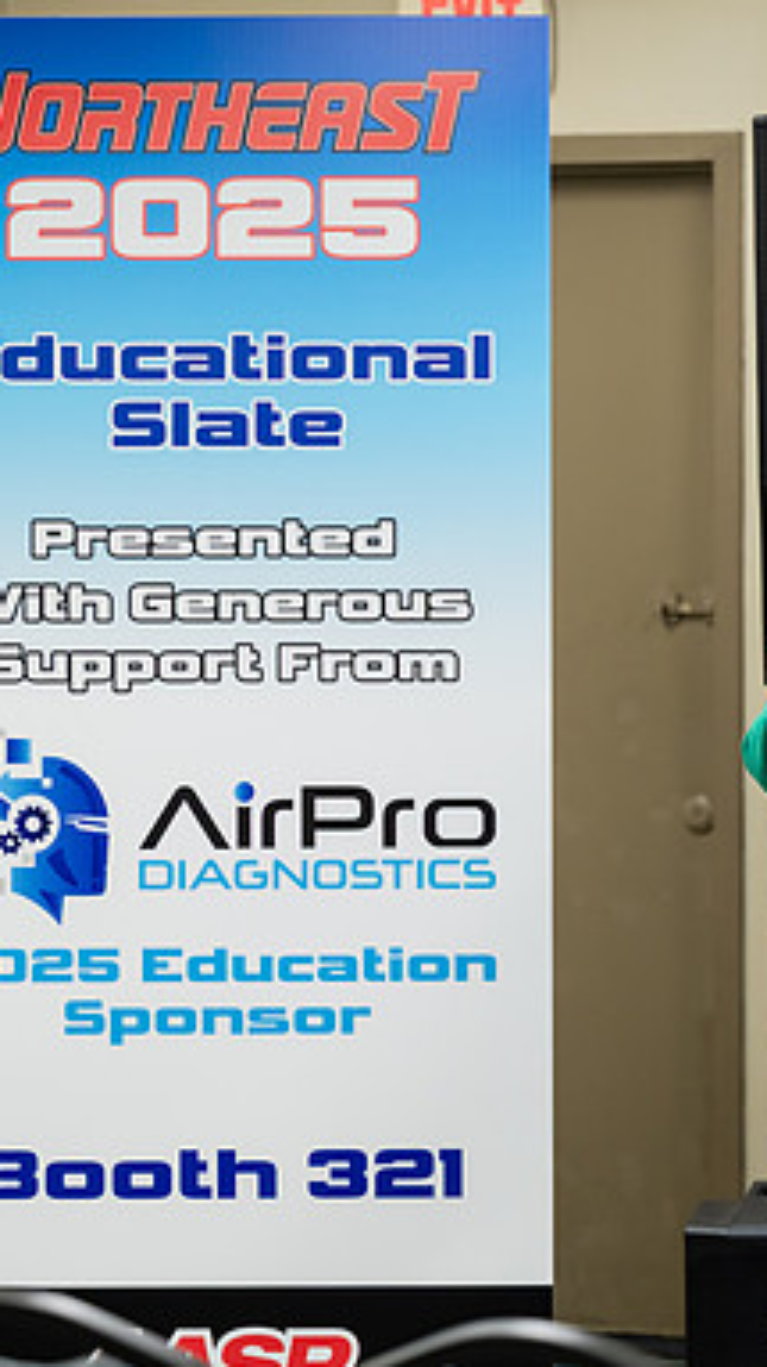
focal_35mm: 154
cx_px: 685
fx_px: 5577
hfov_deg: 7.8
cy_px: 646
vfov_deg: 14.0
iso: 1000
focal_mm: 92
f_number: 3.2
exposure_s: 1/200
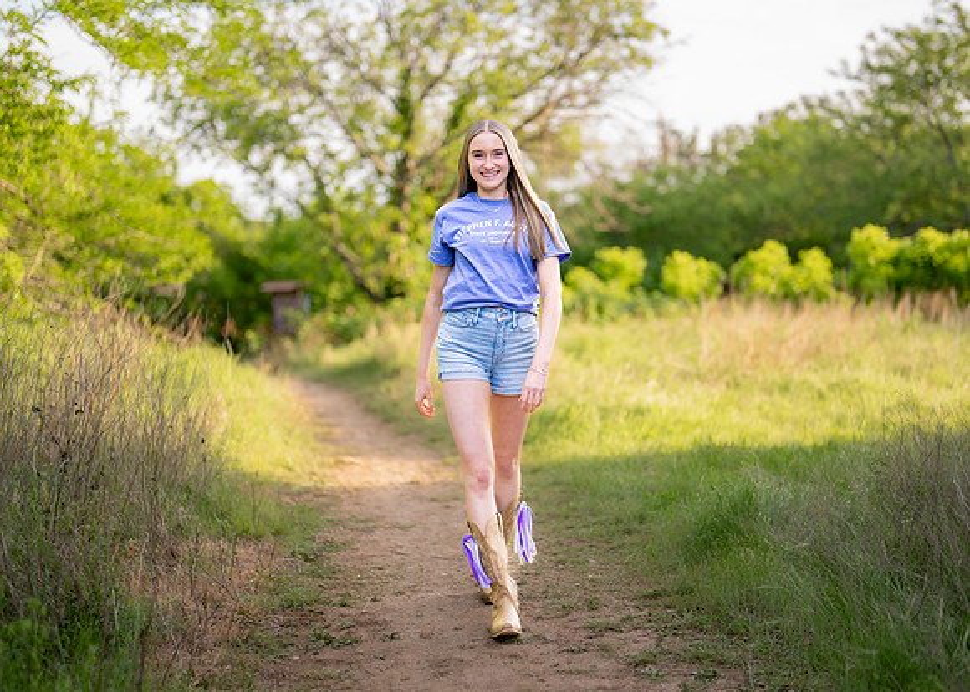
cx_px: 470
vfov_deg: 22.3
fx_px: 1758
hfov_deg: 30.8
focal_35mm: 64
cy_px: 347
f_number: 1.2
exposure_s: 1/1250
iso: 200
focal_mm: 50
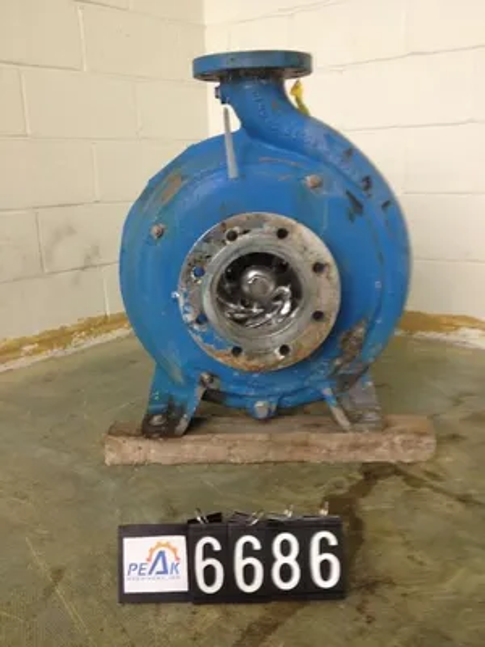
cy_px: 324
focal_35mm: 35
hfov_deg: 40.7
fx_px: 654
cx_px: 242
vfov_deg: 52.6
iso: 125
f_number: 2.4
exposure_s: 1/20
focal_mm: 4.28
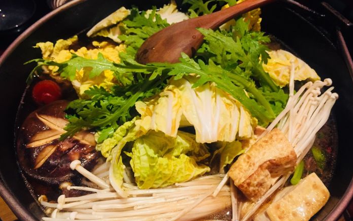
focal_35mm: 31
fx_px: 298
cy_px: 126
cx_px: 178
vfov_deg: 40.5
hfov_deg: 61.2
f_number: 2.2
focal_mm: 4.15
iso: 200
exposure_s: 1/33
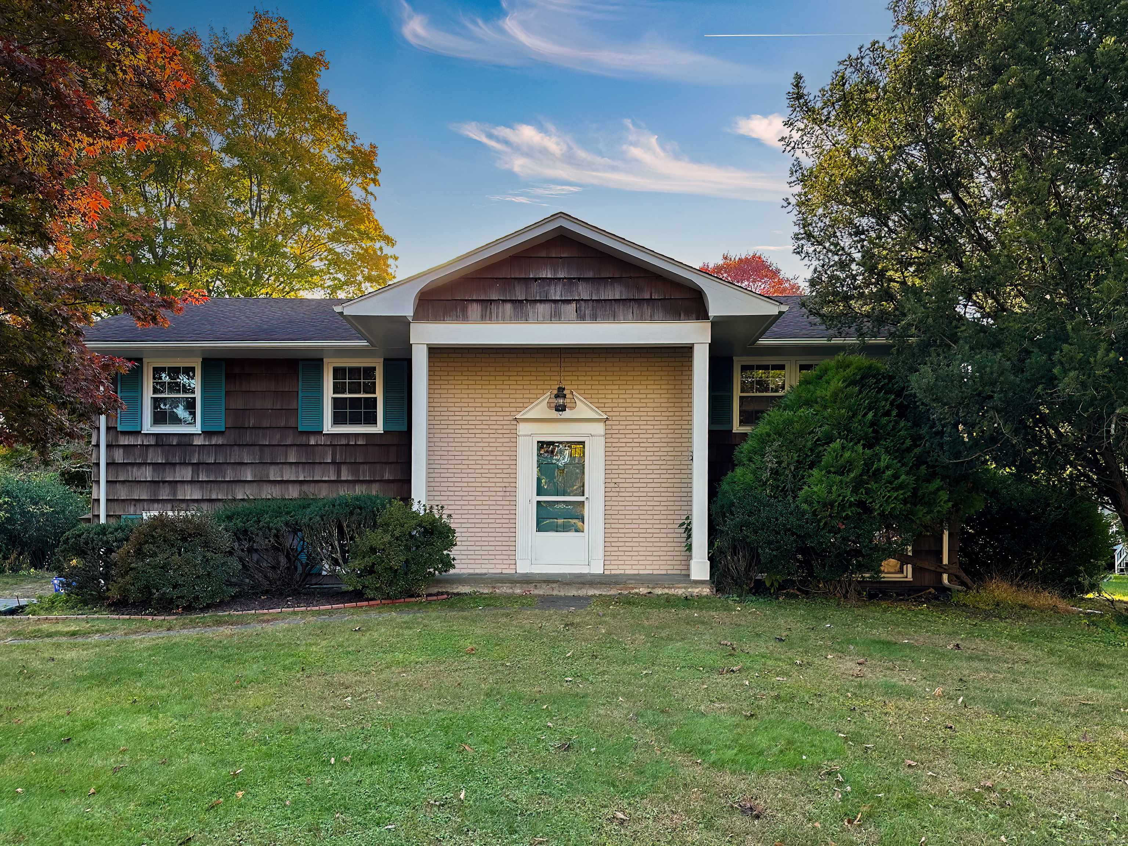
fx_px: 782
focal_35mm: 24
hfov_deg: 71.6
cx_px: 564
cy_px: 423
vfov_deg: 56.8
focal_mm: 6.86
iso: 80
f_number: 1.78
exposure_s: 1/446
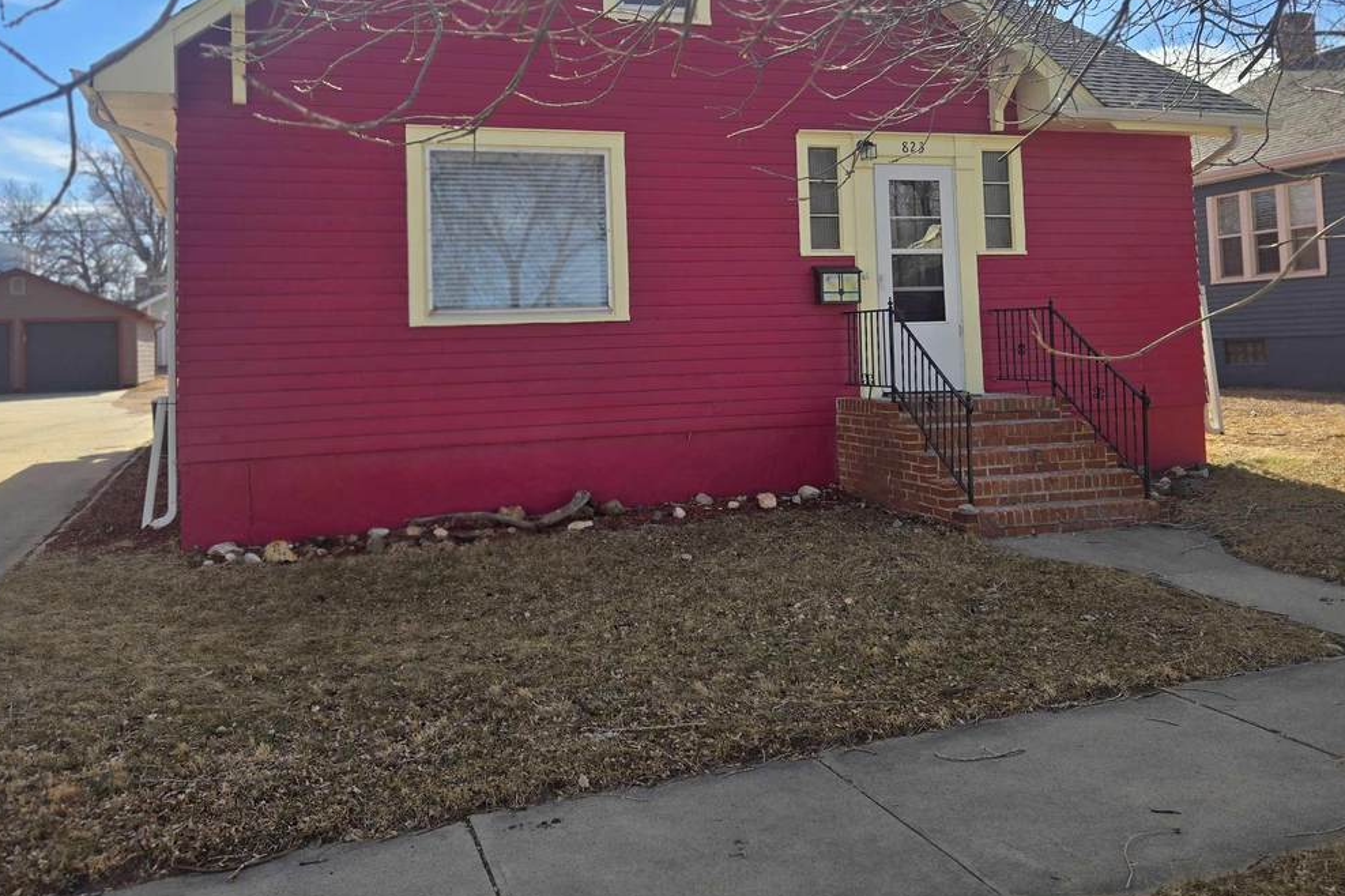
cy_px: 283
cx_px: 681
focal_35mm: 31
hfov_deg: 60.3
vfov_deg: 41.6
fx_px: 1158
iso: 25
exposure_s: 1/2016
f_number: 1.8
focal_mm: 5.4
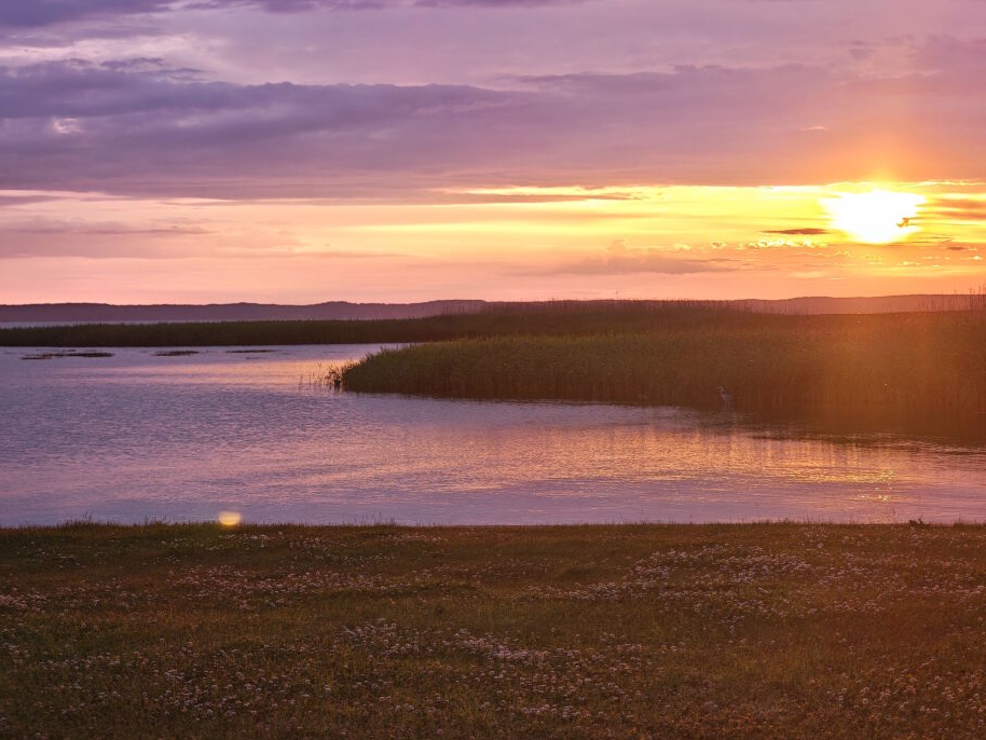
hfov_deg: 23.3
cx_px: 537
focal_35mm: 84
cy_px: 384
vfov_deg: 17.6
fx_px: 2393
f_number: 1.8
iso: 50
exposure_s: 1/520
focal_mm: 12.28
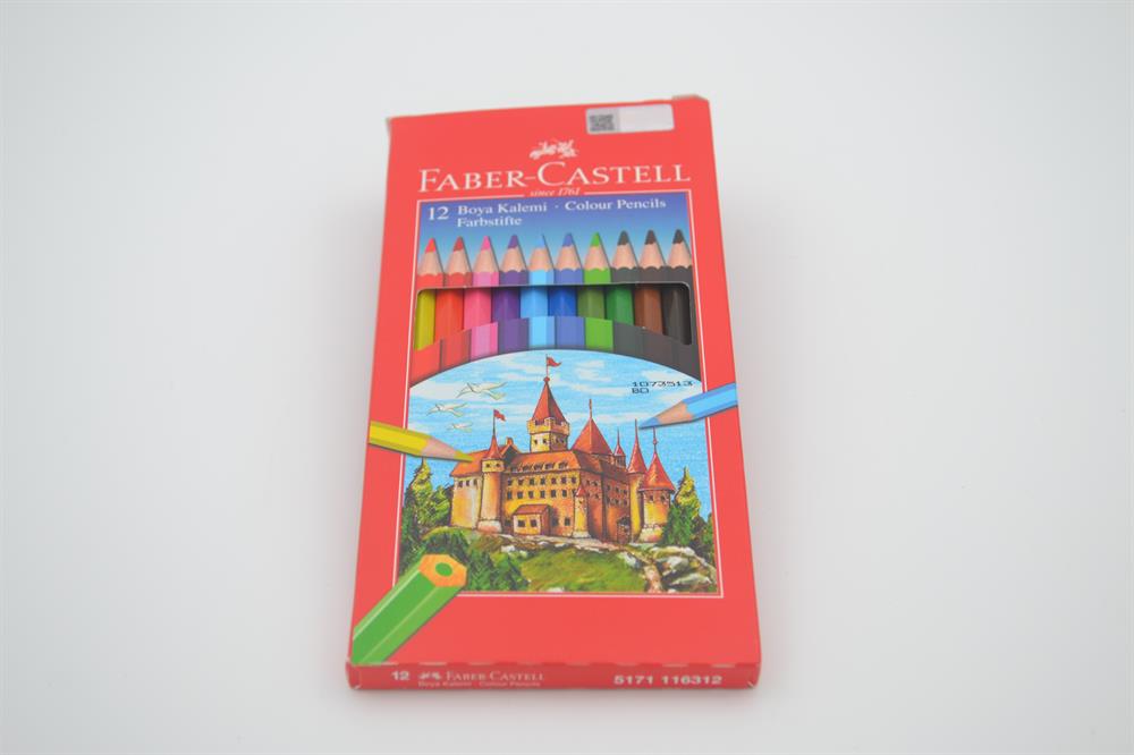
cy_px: 378
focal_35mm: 60
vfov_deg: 22.6
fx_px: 1889
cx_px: 567
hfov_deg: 33.4
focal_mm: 40
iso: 100
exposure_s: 1/80
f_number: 5.6
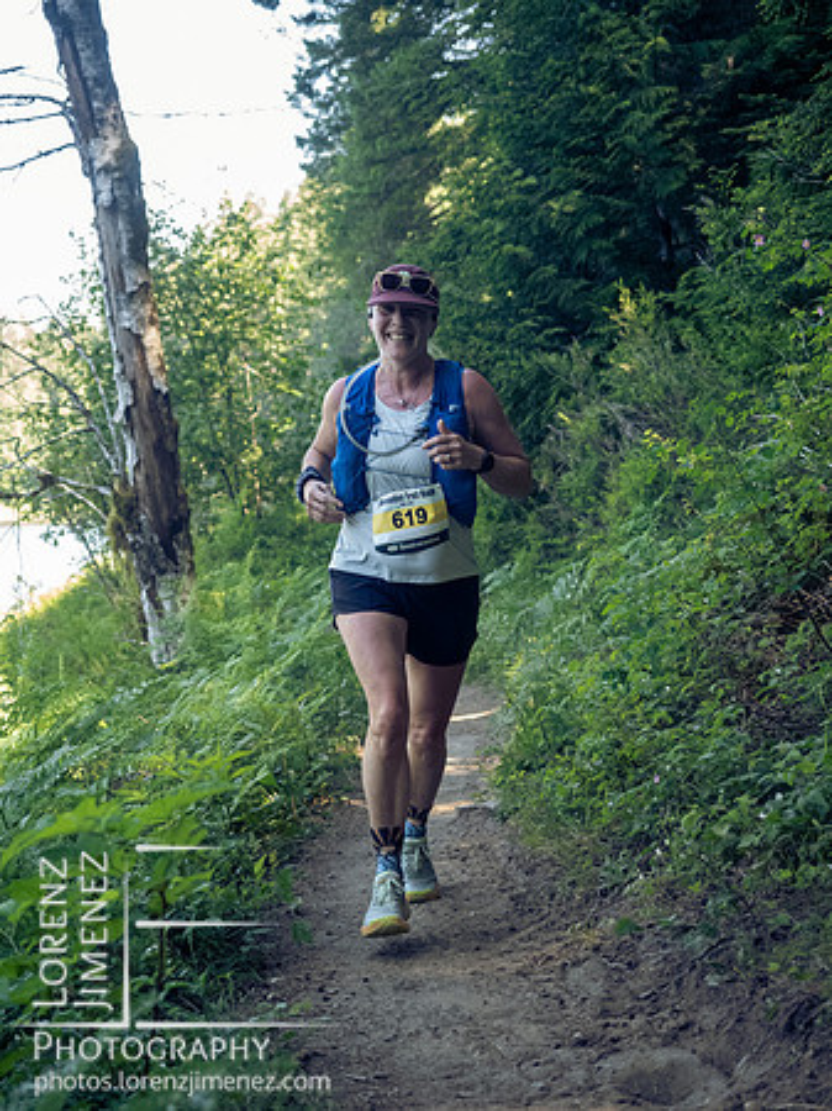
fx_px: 2053
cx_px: 416
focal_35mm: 64
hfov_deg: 22.9
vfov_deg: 30.3
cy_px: 556
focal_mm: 32
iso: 4000
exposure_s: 1/1000
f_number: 2.8
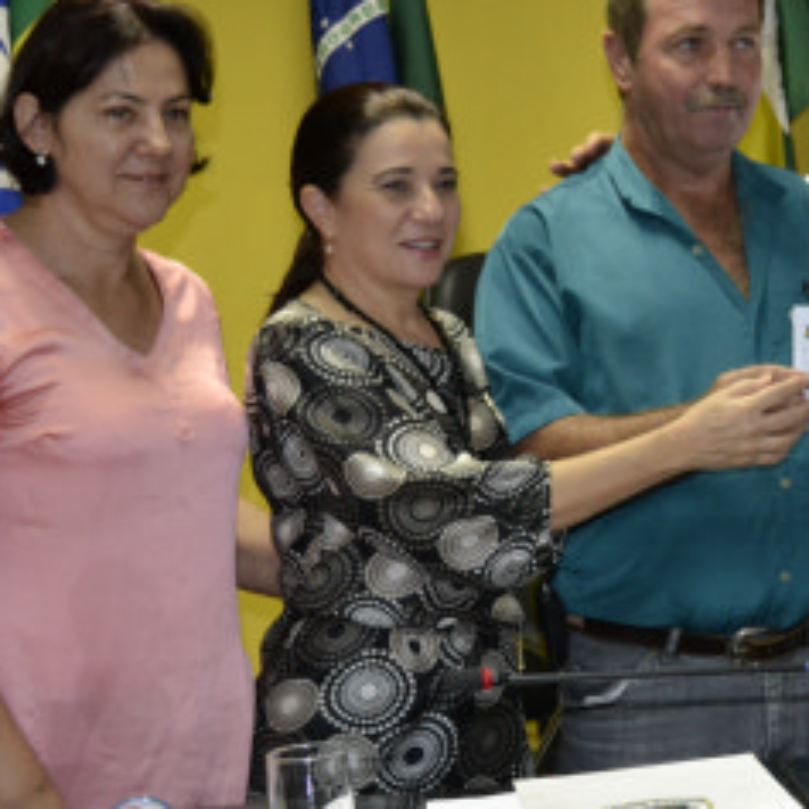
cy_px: 381
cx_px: 724
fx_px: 2274
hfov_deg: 19.8
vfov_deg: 20.2
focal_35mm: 86
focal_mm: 32
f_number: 4.8
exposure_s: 1/60
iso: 2200
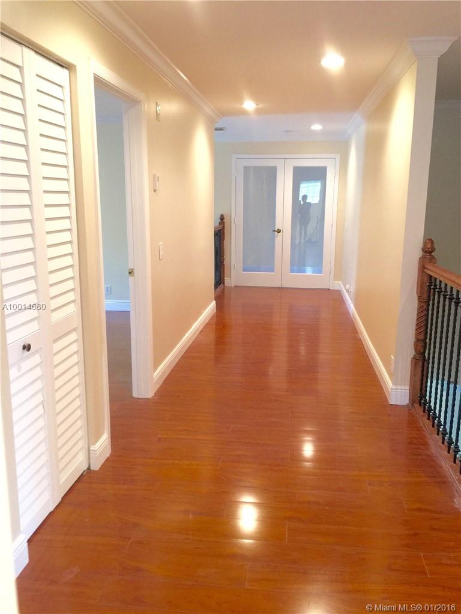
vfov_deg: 61.7
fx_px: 515
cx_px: 230
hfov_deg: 48.2
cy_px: 307
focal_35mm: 29
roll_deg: -0.3
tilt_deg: -10.6
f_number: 2.2
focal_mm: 4.15
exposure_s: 1/15
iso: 64
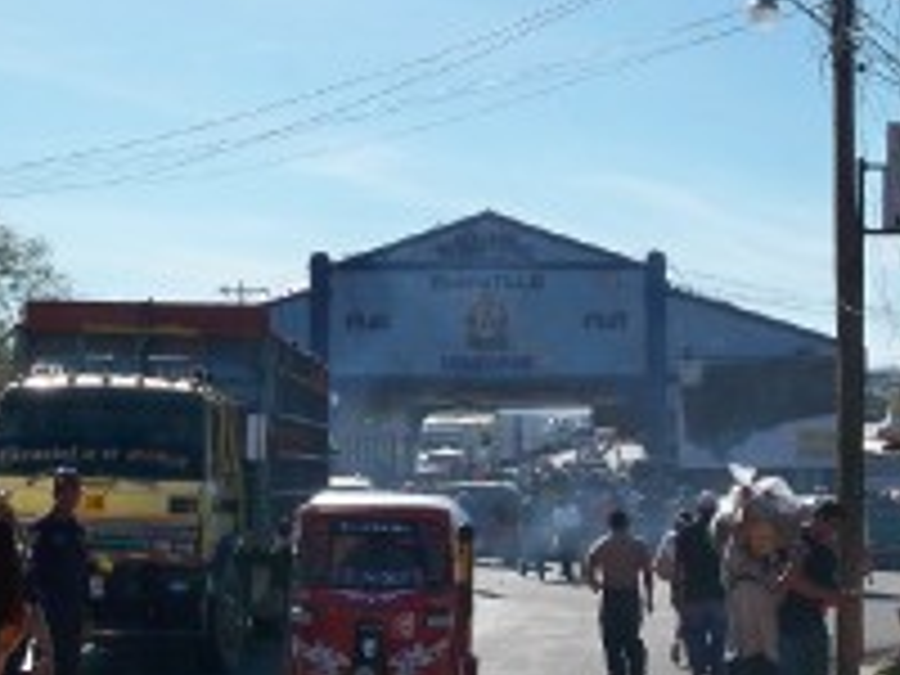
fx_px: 2288
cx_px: 508
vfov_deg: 16.8
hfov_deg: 22.2
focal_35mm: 88
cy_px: 297
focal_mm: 7.8
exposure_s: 1/400
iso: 64
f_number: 5.3
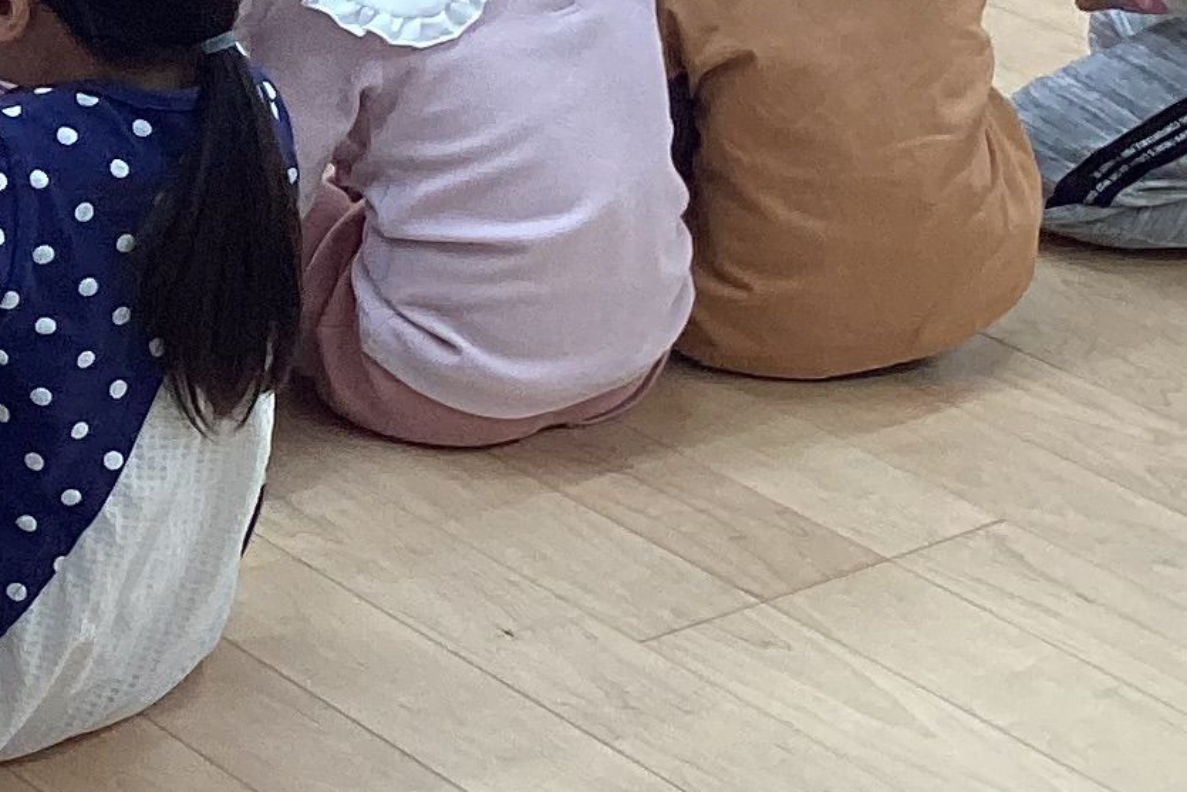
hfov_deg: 14.7
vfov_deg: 10.8
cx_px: -789
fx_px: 4155
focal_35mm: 126
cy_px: 139
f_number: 2.4
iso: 50
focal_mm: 3.3
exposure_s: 1/100
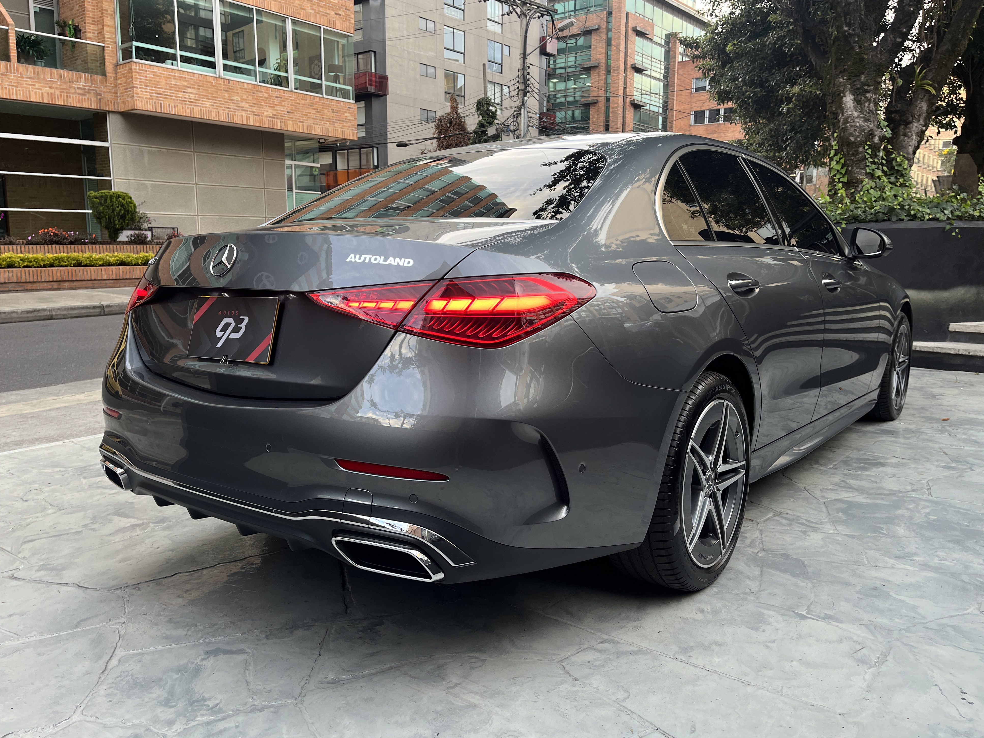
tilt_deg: -10.3
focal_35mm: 27
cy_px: 357
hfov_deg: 65.3
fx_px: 767
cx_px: 508
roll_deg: -0.8
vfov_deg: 51.3
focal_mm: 5.1
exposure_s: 1/100
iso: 50
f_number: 1.6
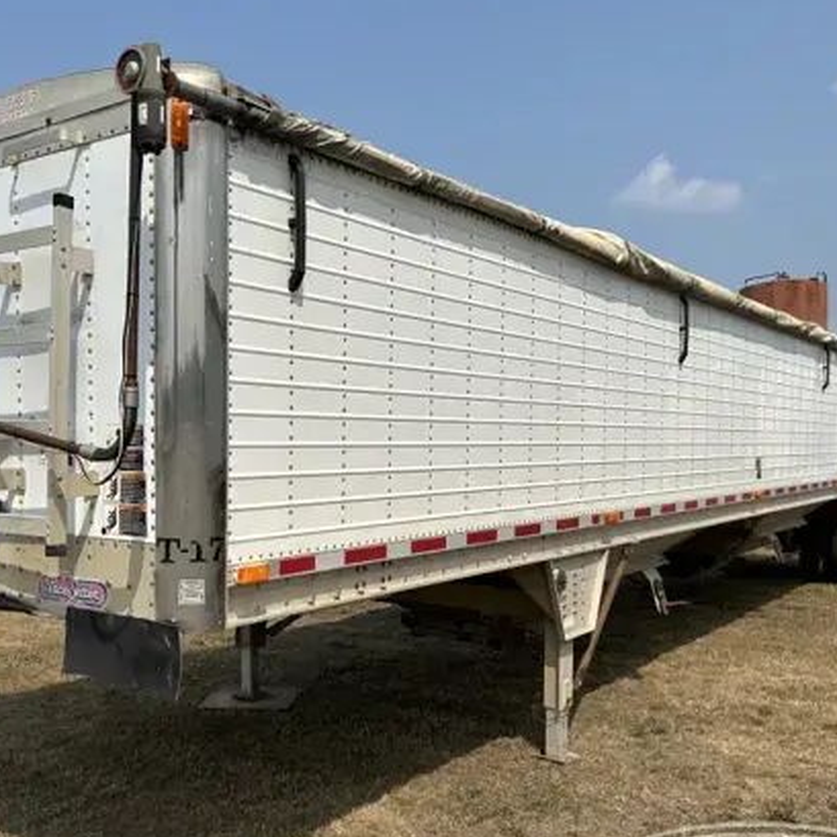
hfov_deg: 45.6
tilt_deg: -0.3
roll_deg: +0.1
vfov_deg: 45.9
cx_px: 303
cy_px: 471
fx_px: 985
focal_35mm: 36
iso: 50
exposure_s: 1/6993
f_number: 1.5
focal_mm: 5.7
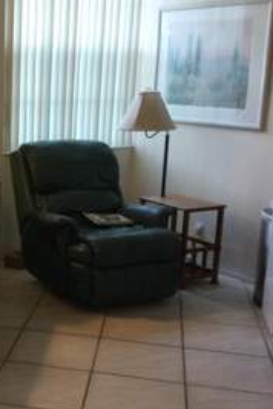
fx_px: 660
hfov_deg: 22.3
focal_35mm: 58
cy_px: 224
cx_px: -11
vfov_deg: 34.5
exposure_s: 1/30
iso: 100
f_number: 2.4
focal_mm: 3.3
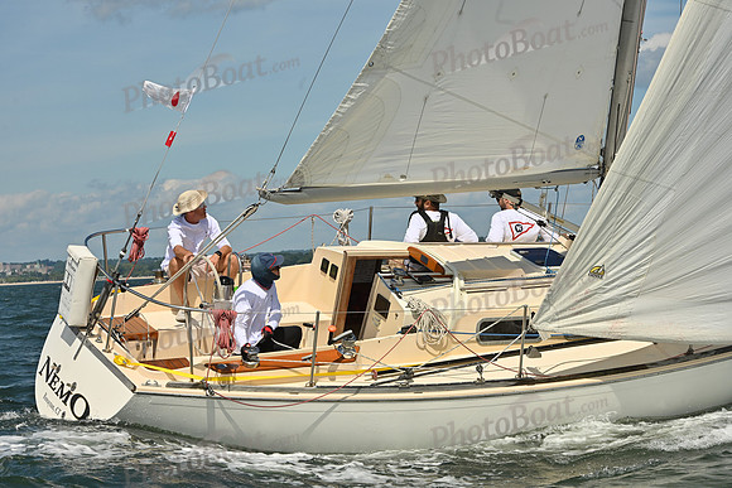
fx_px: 2074
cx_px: 366
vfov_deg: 13.4
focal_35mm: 102
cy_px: 244
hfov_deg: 20.0
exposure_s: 1/1250
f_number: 10
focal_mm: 102
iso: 250
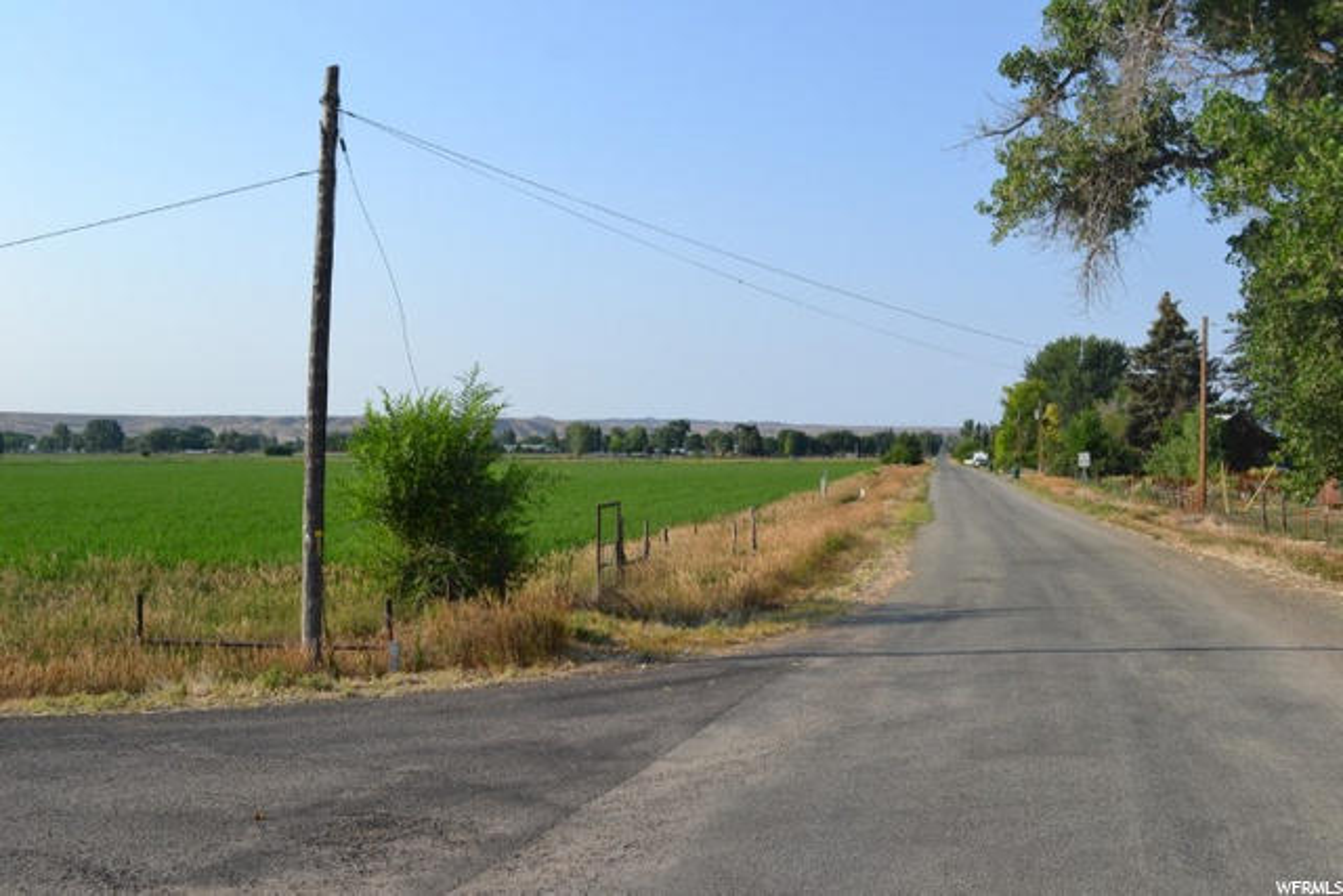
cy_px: 448
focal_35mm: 33
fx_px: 1231
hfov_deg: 57.2
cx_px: 672
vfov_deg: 40.0
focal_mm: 22
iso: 100
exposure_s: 1/250
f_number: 8
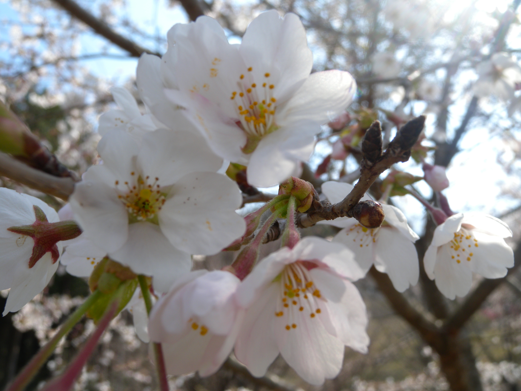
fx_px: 467
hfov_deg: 58.4
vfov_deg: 45.4
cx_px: 260
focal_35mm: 31
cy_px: 196
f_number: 4.7
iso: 64
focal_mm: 6.7
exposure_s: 1/220
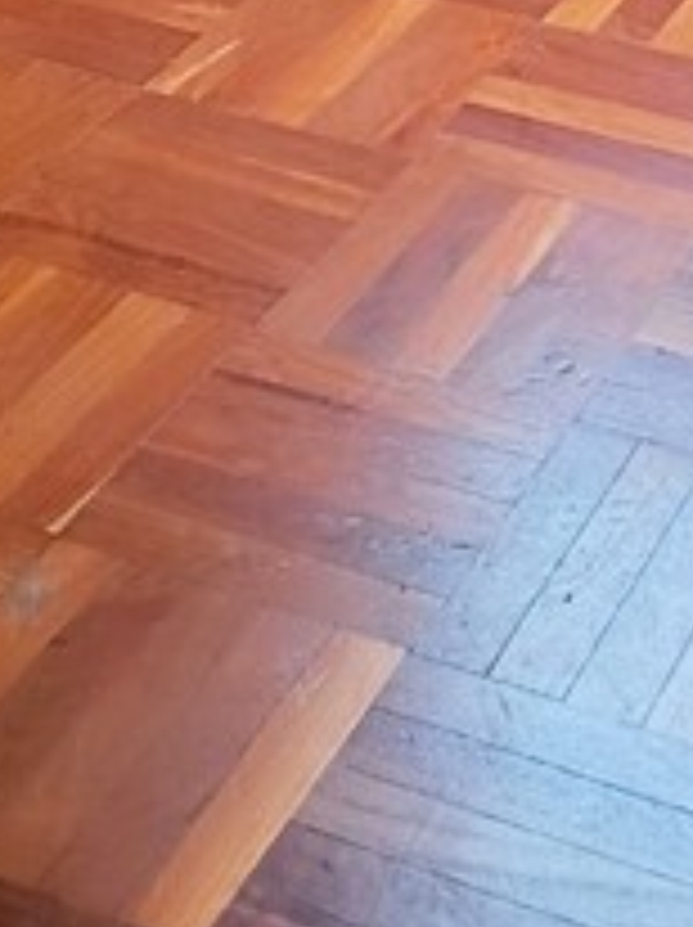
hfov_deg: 13.9
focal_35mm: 105
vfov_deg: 14.6
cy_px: -1062
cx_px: 623
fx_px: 2809
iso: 316
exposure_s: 1/50.1
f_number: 1.88
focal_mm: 5.59
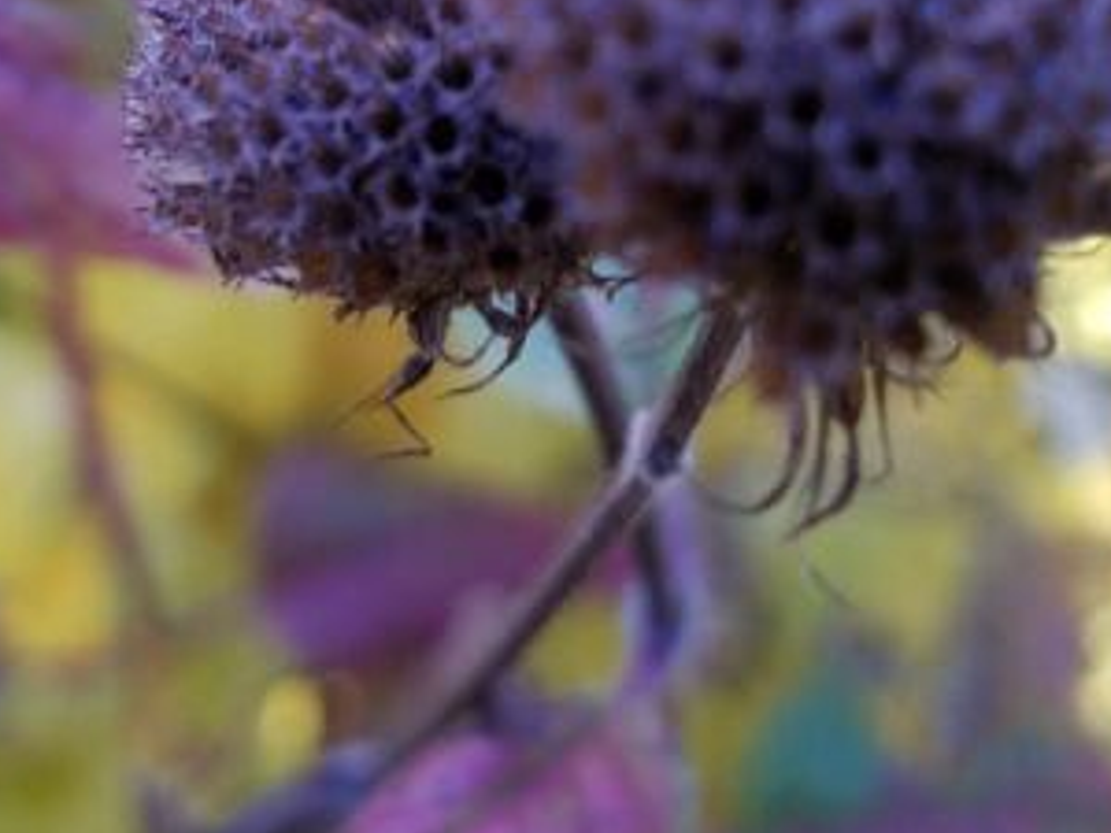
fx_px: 1669
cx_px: 607
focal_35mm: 52
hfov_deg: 36.8
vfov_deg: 27.3
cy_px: 137
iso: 100
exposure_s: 1/120
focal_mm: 4.2
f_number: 1.7
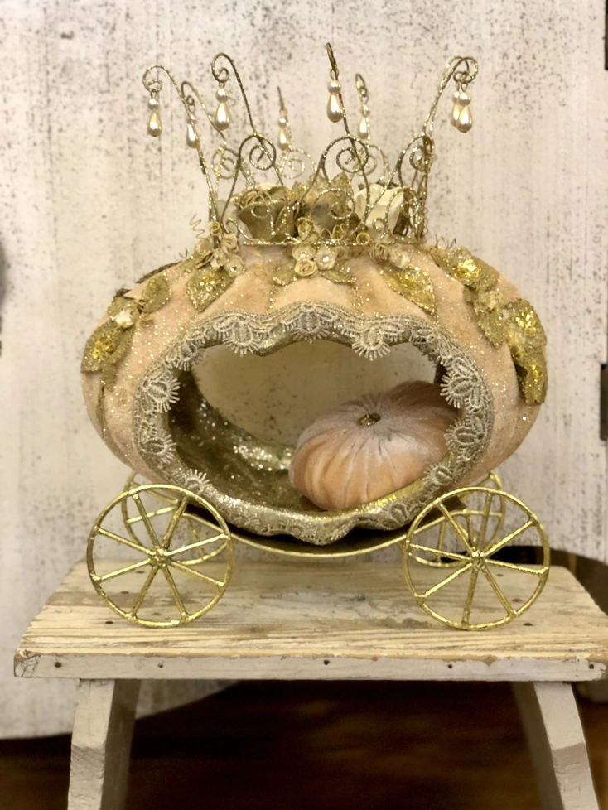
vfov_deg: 36.8
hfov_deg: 28.0
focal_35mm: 52
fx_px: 1217
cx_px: 304
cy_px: 405
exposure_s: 1/14
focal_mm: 6
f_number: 2.4
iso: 160
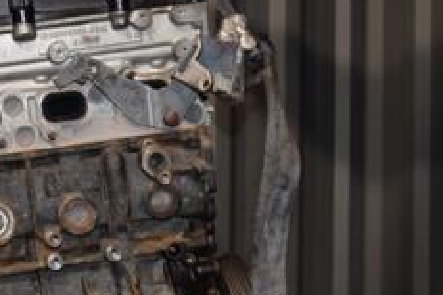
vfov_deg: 14.0
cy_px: 232
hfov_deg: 20.6
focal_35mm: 97
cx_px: 56
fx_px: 1197
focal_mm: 25
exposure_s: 1/60
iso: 800
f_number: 5
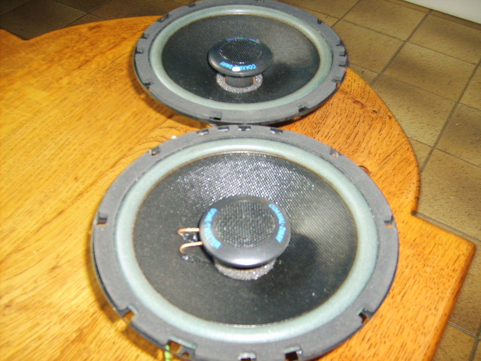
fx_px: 486
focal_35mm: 35
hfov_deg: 52.6
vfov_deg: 40.7
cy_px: 180
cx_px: 240
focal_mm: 5.8
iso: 100
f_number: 2.8
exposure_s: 1/45
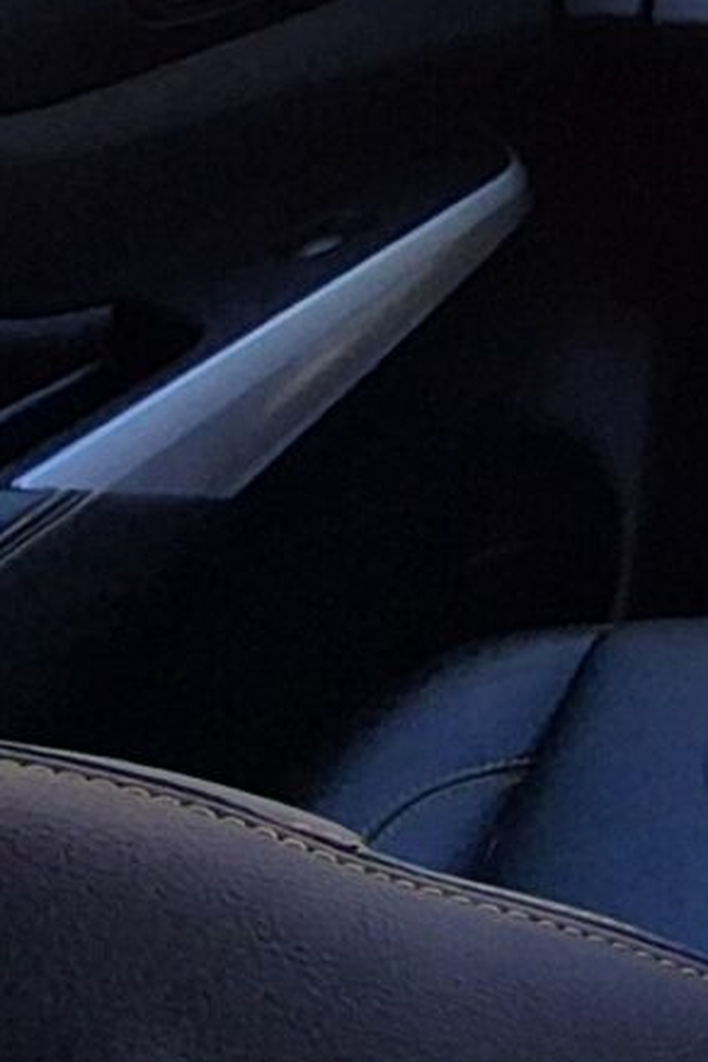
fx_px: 2330
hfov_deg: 11.9
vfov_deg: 24.5
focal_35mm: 79
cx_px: 1932
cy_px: 10
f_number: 2.2
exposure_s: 1/441
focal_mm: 2.2
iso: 50
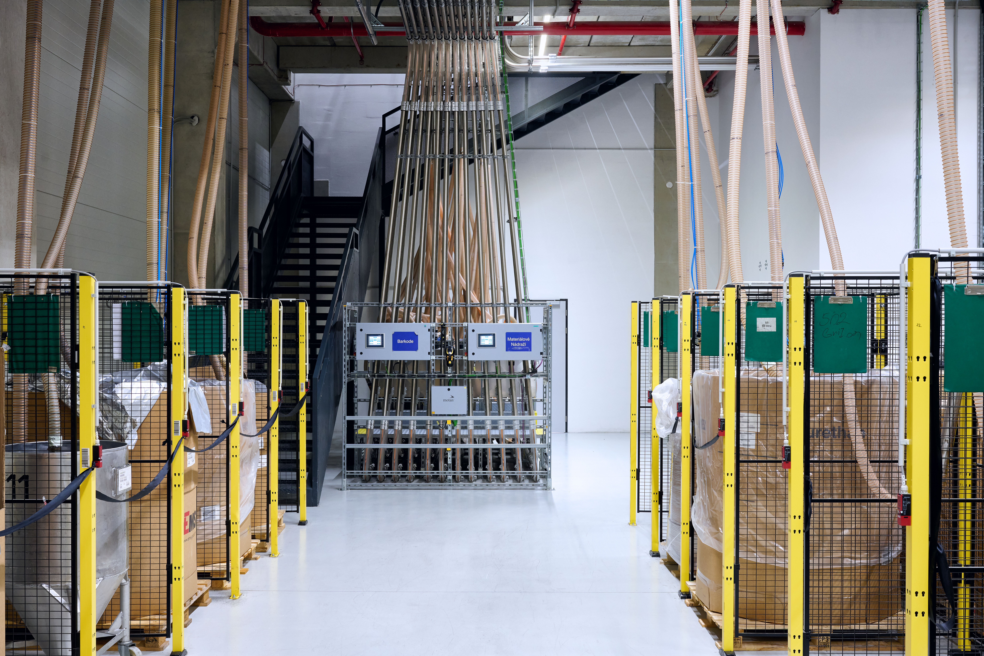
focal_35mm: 41
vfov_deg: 32.6
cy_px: 328
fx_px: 1121
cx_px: 492
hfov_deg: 47.4
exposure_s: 1/10
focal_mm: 41
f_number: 8
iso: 800
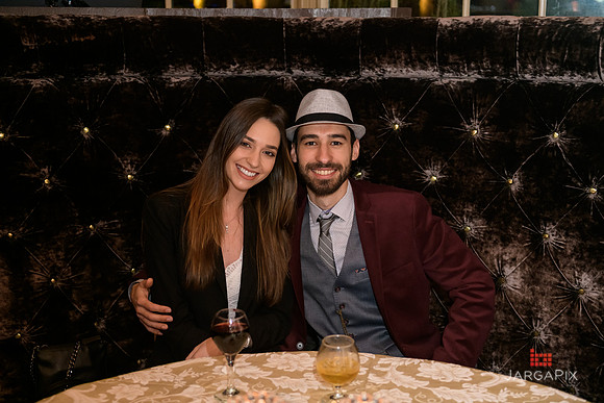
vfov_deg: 26.0
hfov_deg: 38.2
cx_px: 302
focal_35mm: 52
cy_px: 202
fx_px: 873
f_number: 3.2
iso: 1600
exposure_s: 1/125
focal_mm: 52
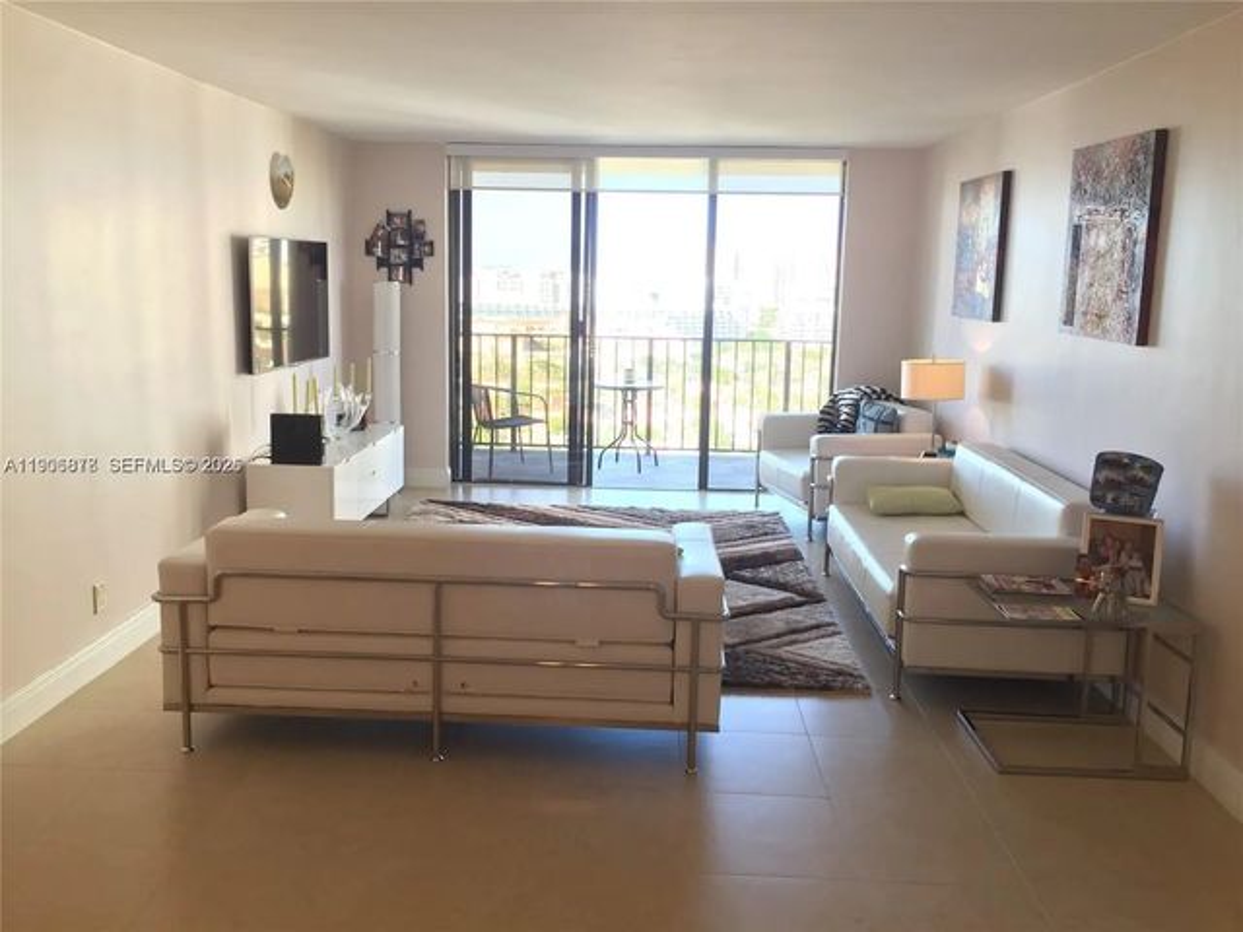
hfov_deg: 61.7
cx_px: 622
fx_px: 1041
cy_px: 466
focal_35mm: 29
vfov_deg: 48.2
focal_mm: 4.15
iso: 32
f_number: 2.2
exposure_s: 1/40
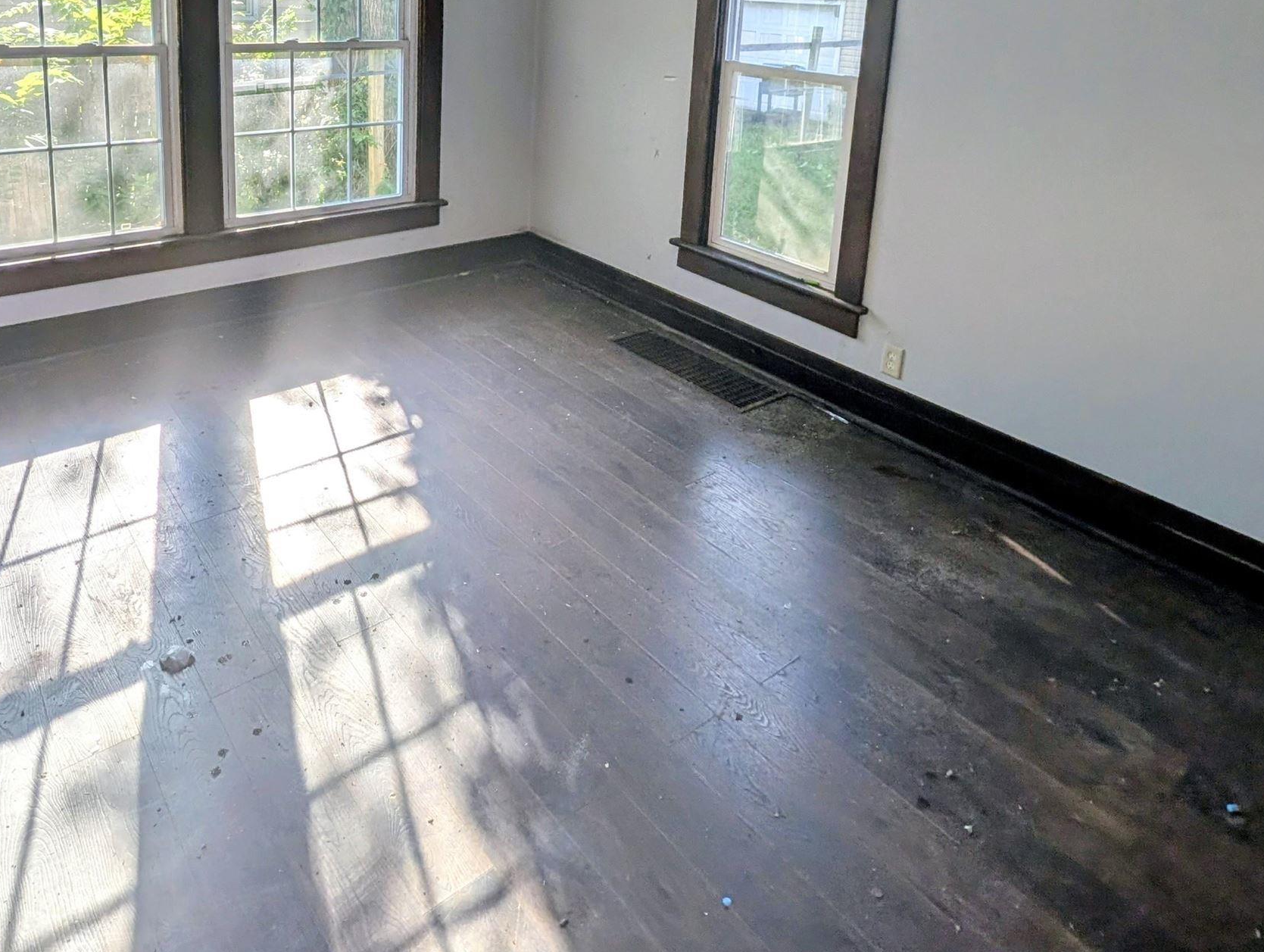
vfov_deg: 55.2
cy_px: 142
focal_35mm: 22
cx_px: 531
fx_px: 805
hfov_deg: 75.8
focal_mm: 2.02
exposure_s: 1/591
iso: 44
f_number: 1.7
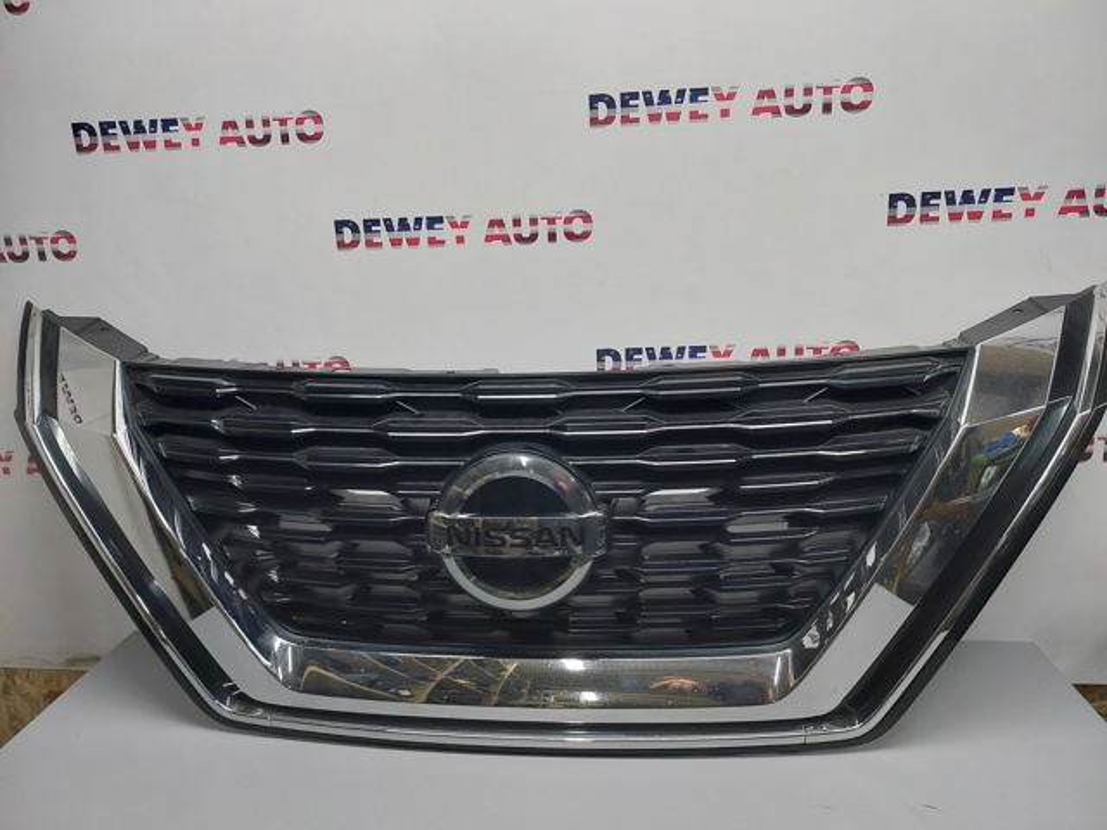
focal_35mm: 28
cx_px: 554
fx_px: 895
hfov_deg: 63.4
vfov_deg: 49.7
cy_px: 415
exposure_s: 1/50
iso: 64
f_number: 1.8
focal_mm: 5.32
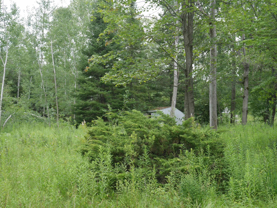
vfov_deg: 30.3
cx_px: 138
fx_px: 384
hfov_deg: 39.6
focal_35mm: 48
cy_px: 104
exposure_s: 1/125
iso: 200
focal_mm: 24
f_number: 5.2
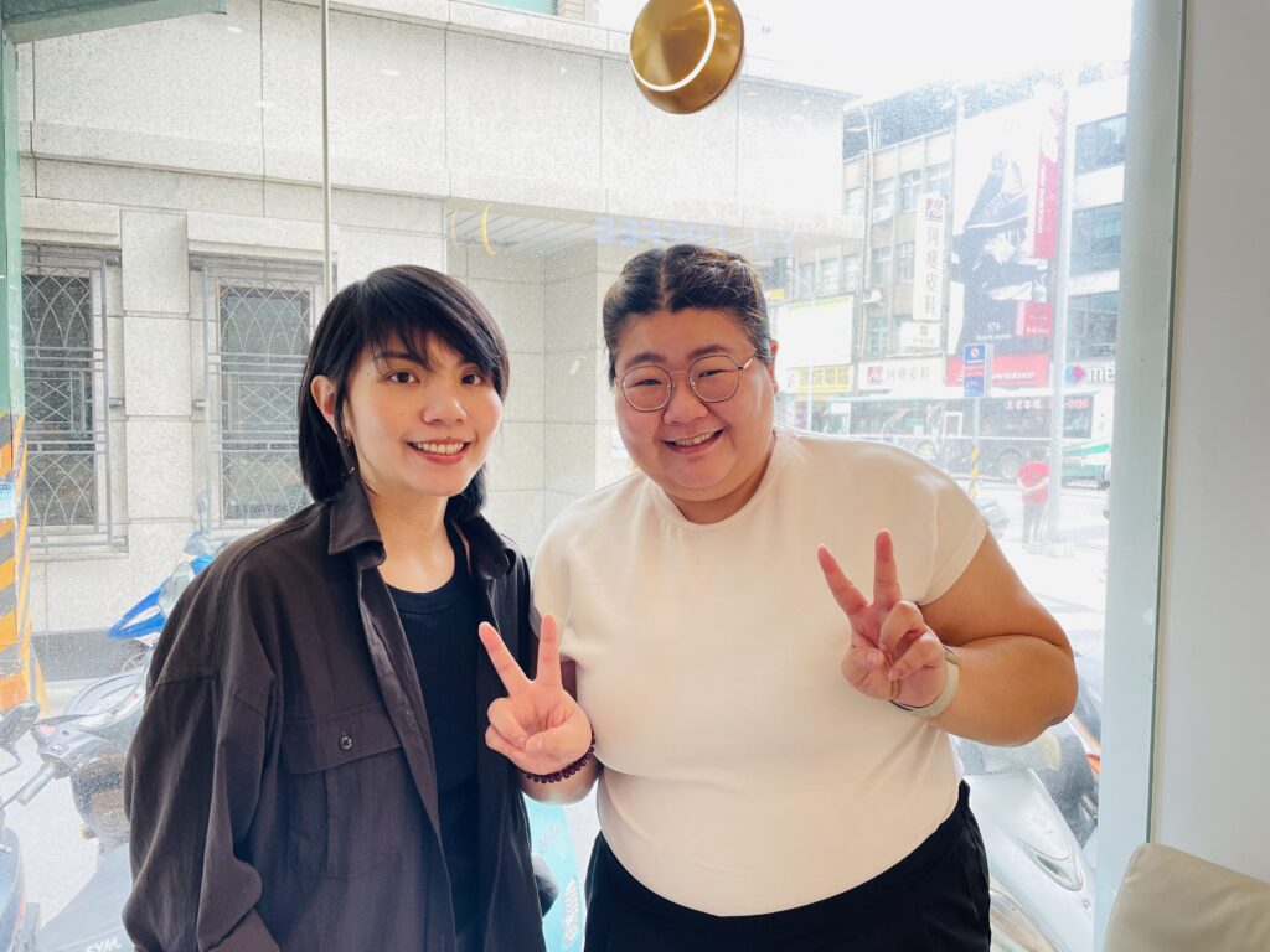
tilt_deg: -4.1
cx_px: 635
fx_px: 954
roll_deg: -0.5
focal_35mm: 26
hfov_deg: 67.3
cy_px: 476
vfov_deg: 53.1
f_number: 1.6
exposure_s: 1/120
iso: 64
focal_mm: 4.2
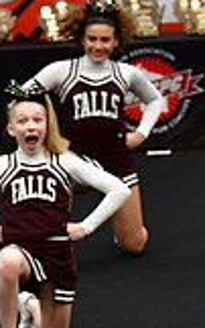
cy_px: 180
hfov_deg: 3.0
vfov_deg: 4.9
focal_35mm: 429
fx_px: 3825
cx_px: -335
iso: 4000
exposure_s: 1/500
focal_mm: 78
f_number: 3.5
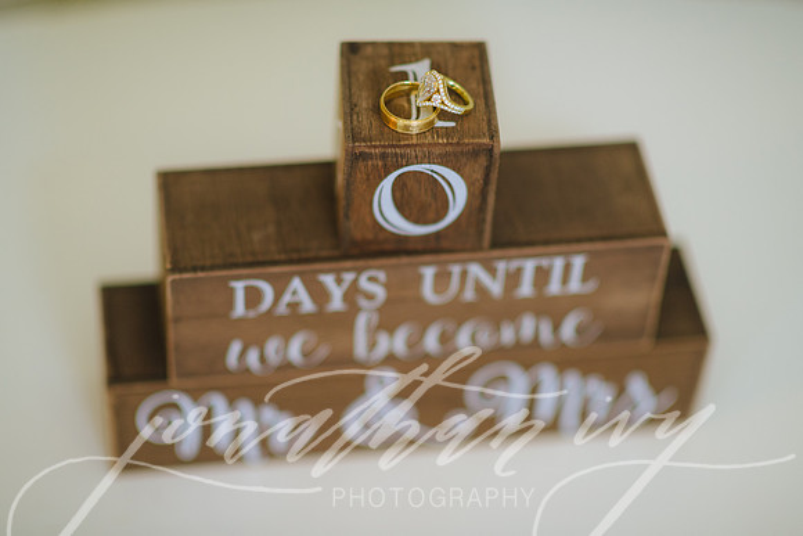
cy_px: 268
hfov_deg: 22.9
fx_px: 1986
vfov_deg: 15.4
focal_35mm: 89
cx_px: 402
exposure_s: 1/160
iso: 500
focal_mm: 85
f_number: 1.4
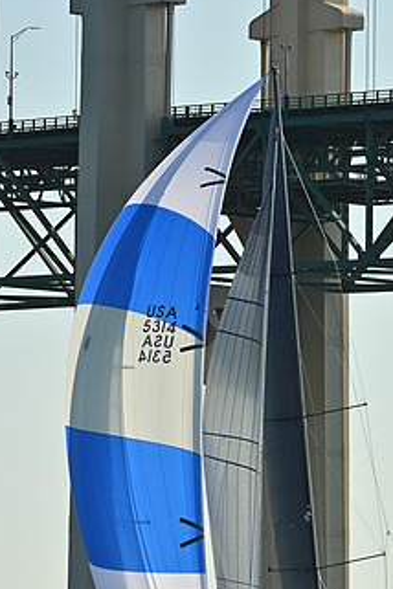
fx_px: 5027
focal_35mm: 307
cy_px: 402
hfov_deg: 4.5
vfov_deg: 6.7
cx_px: 212
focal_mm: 170
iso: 320
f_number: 7.1
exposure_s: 1/2000
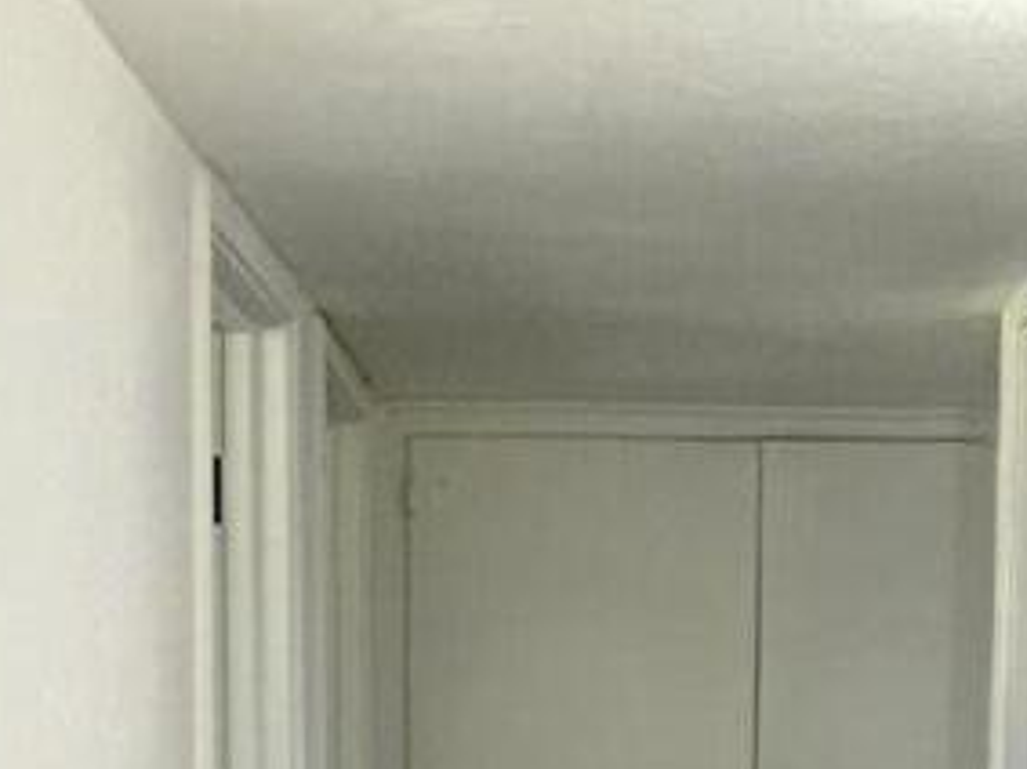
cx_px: 617
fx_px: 2728
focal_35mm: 92
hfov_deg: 21.3
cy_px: 1299
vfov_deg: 14.5
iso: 320
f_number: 2.2
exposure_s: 1/30
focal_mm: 2.2
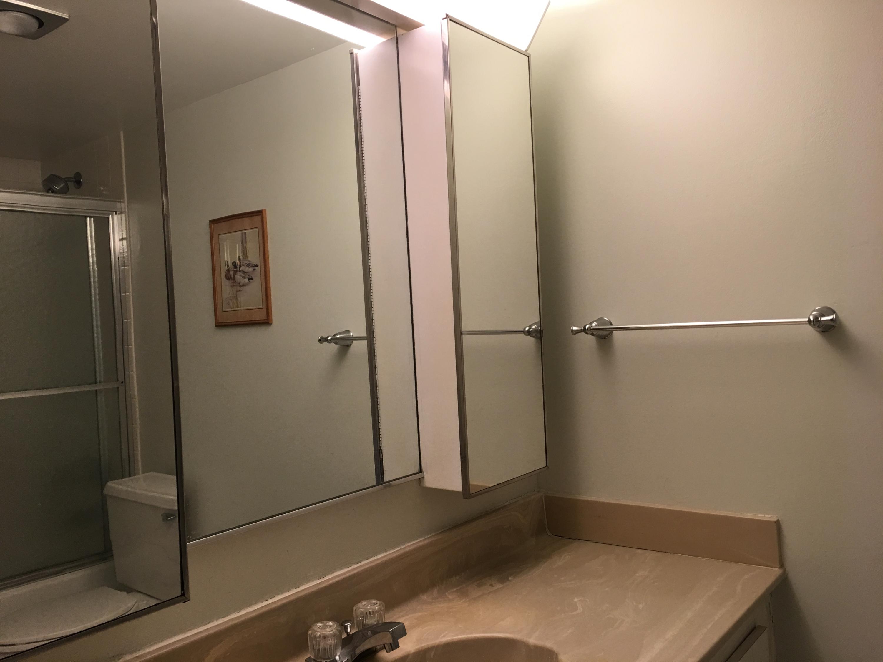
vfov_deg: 48.2
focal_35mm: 29
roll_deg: +2.7
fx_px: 740
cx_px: 442
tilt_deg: +0.0
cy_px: 331
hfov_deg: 61.7
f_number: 2.2
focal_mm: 4.15
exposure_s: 1/30
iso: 32
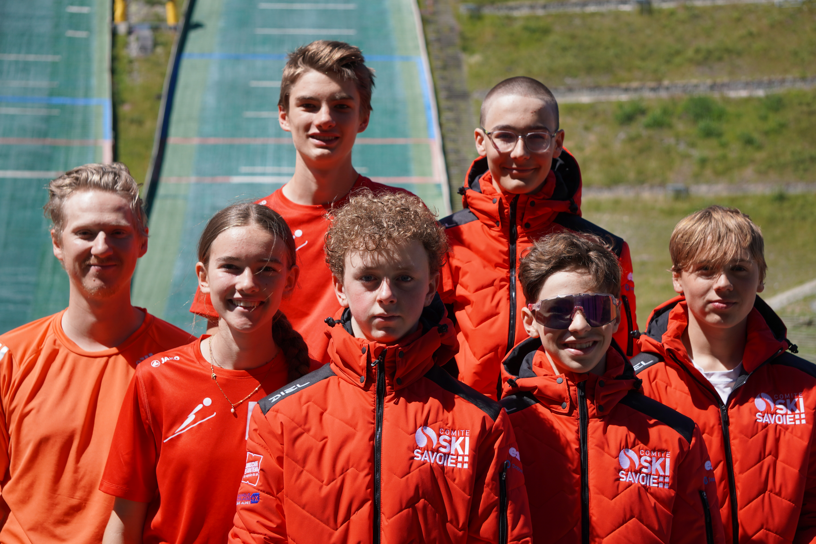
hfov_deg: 24.6
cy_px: 272
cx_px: 408
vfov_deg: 16.6
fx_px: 1870
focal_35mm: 82
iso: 100
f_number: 4.5
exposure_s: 1/800
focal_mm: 55
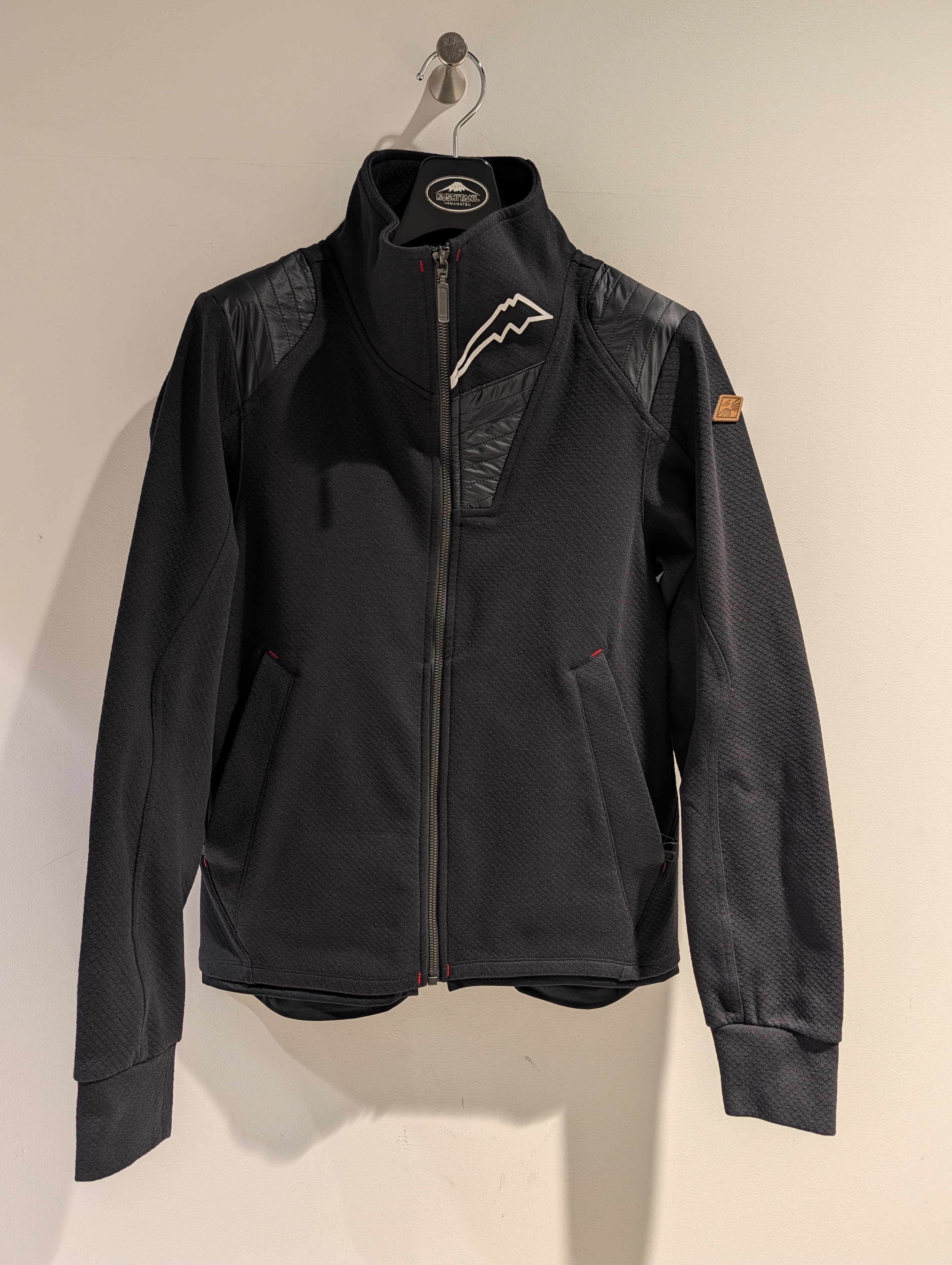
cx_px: 476
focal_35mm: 24
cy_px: 632
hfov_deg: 56.9
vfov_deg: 71.5
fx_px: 878
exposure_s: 1/25
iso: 96
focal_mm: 6.9
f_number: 1.68
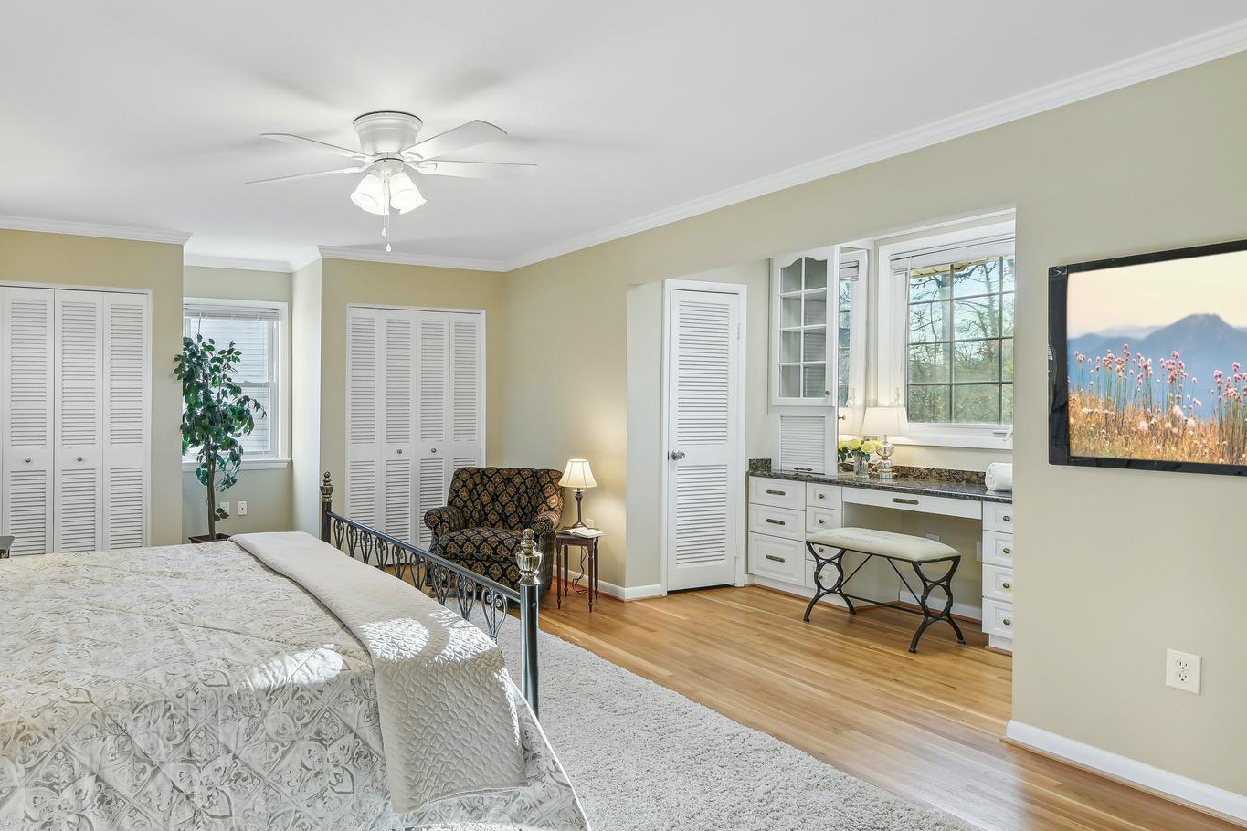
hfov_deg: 77.7
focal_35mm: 21
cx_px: 383
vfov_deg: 59.5
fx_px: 727
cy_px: 414
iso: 200
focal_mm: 14
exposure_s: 1/13
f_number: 8
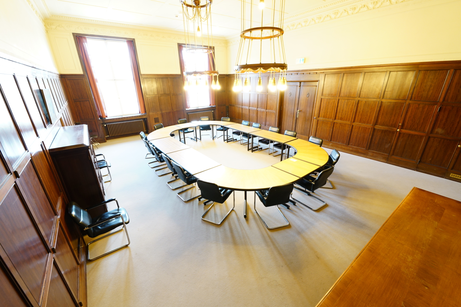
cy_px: 154
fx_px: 179
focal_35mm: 14
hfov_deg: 104.2
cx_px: 230
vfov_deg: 81.2
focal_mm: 14
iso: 1000
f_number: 5.6
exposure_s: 1/13
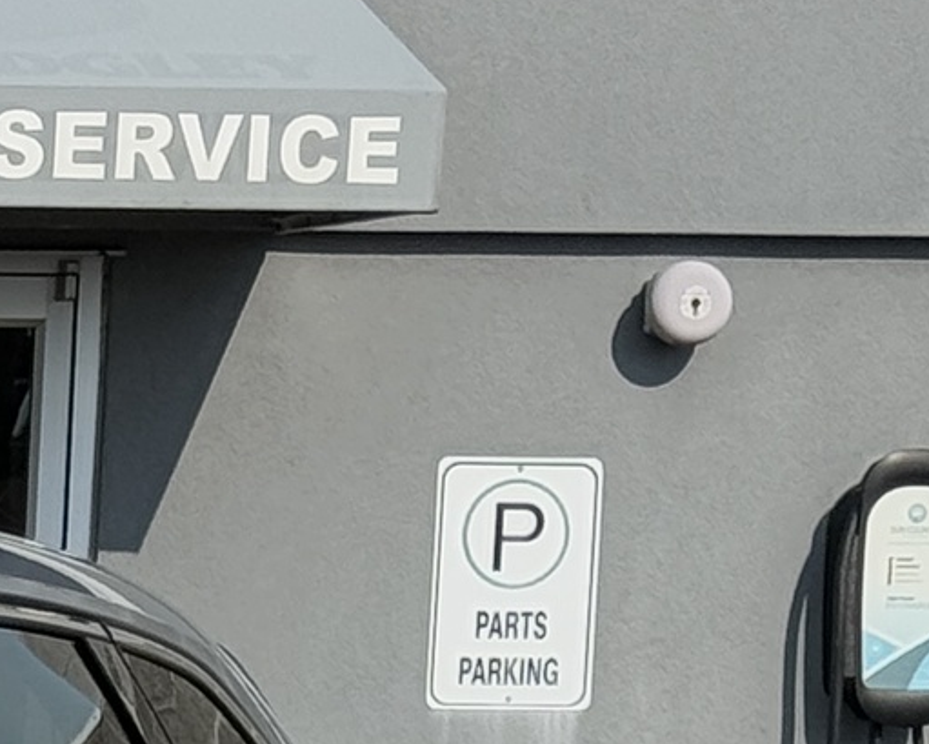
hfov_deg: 6.8
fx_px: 7260
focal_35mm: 264
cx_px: -1447
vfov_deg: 5.7
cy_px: 1515
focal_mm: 6.76
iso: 64
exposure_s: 1/6536
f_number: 1.78
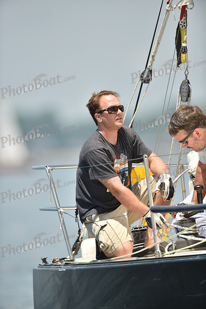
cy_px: 154
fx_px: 5147
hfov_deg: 2.3
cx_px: 103
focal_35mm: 600
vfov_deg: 3.4
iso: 320
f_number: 4
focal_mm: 600
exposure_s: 1/3200
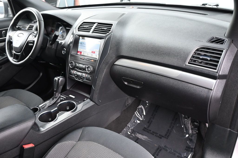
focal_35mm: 29
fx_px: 193
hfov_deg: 63.2
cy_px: 79
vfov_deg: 44.6
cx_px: 119
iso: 500
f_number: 3.8
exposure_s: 1/125
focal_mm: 19.5
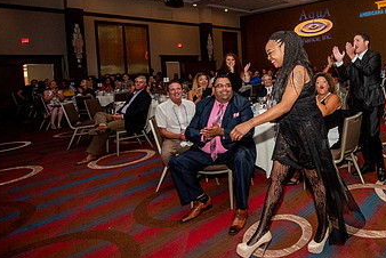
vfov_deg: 51.9
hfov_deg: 65.6
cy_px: 79
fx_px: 258
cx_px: 320
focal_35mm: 24
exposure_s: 1/160
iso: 2000
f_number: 3.2
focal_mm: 14
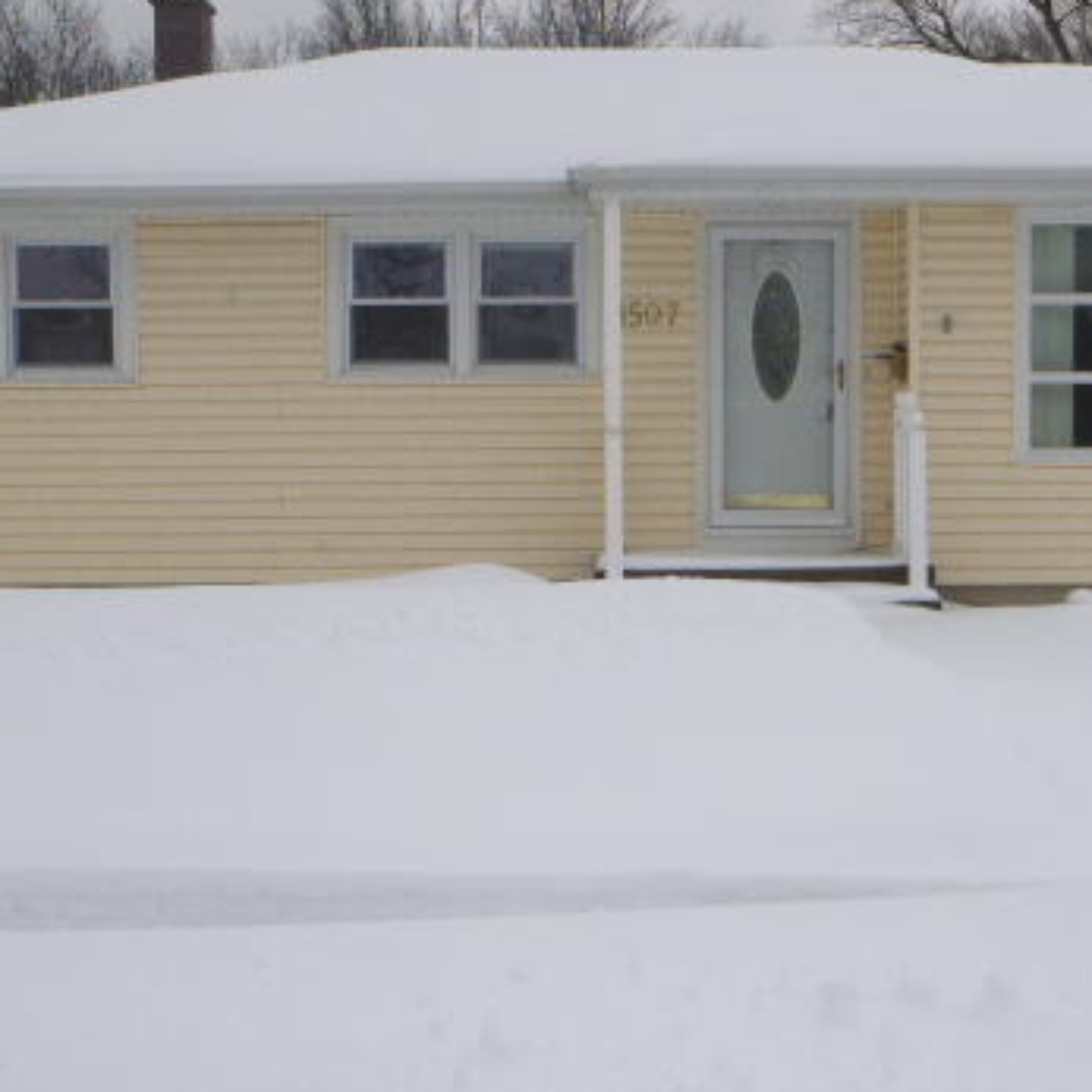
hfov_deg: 27.7
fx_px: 2213
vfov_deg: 27.7
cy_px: 560
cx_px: 629
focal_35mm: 62
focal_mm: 6.8
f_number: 4.5
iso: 100
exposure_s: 1/400
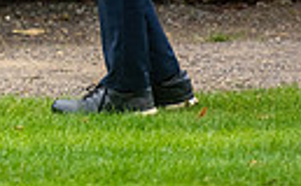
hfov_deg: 1.5
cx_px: -355
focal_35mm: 1378
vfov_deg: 0.9
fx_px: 11279
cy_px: -262
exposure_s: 1/500
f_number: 4
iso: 800
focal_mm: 300
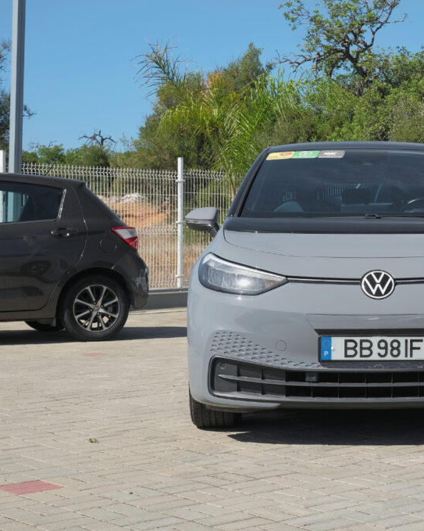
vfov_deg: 25.4
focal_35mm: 75
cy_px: 266
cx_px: 372
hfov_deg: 20.1
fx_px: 1177
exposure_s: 1/250
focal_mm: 35.3
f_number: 9
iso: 160
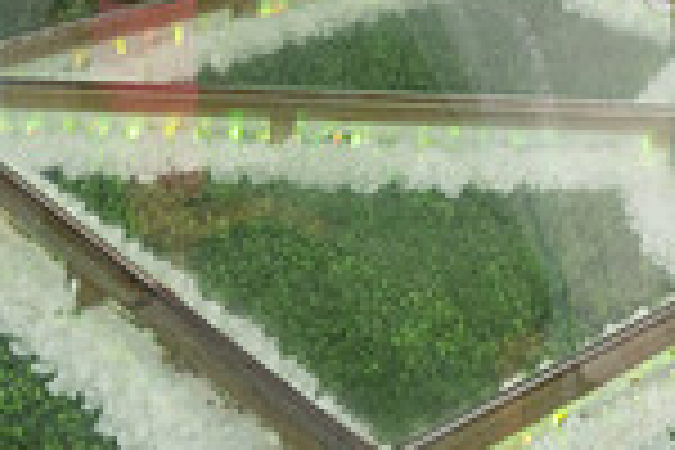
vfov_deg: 13.5
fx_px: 1744
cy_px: -299
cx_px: 828
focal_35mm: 93
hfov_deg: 20.4
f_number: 3.2
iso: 1000
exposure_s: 1/160
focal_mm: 24
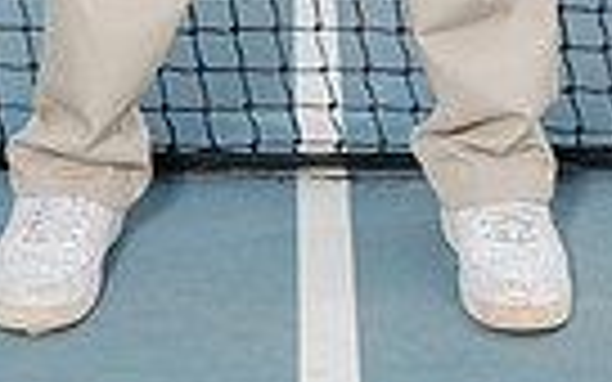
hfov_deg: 12.9
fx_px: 2702
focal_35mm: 162
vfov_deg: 7.5
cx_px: 310
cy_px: -548
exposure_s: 1/250
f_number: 6.3
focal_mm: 48
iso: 100
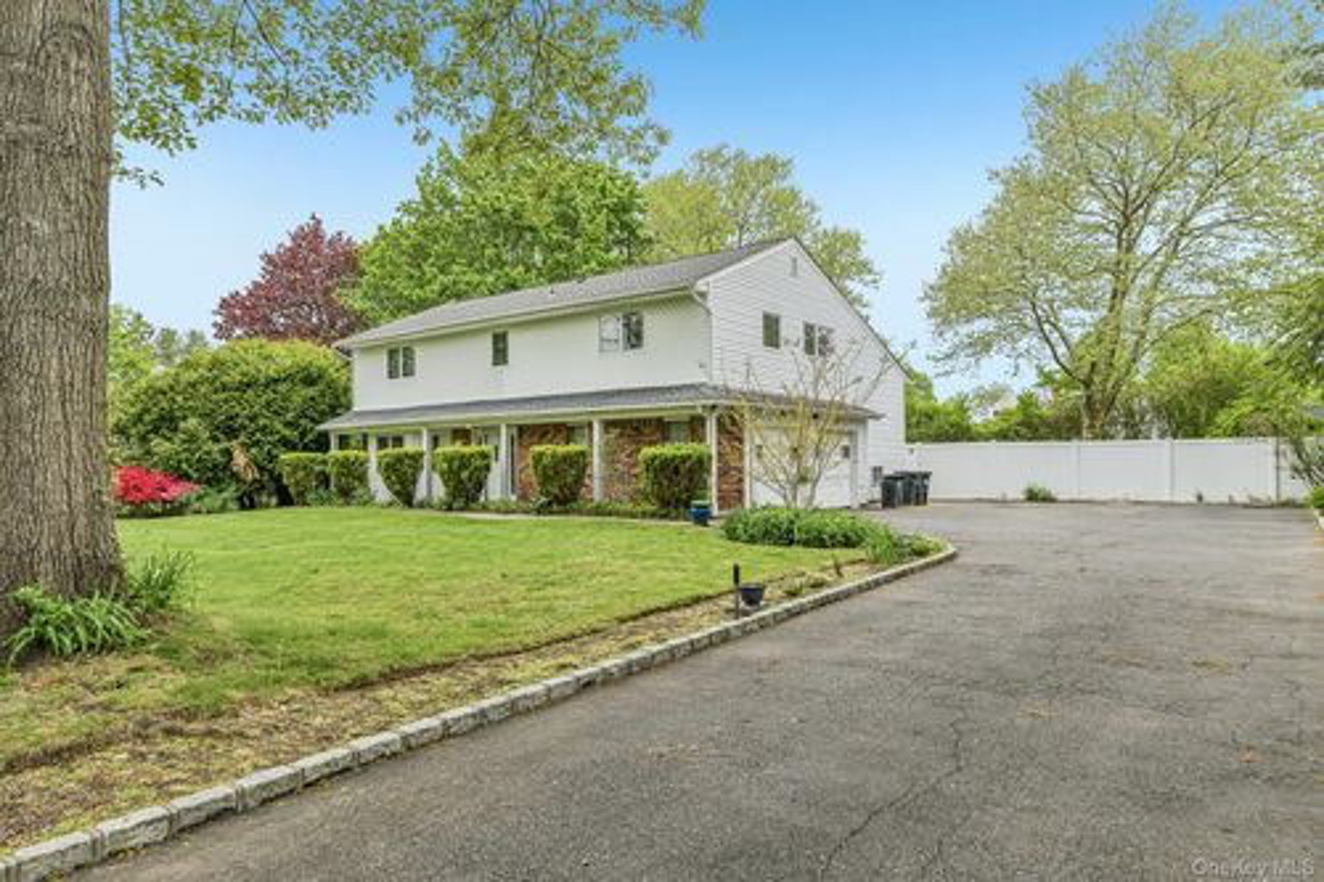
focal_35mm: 24
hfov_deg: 73.8
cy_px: 441
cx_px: 662
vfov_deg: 53.1
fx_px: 882
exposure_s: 1/160
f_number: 9
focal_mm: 24
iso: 250
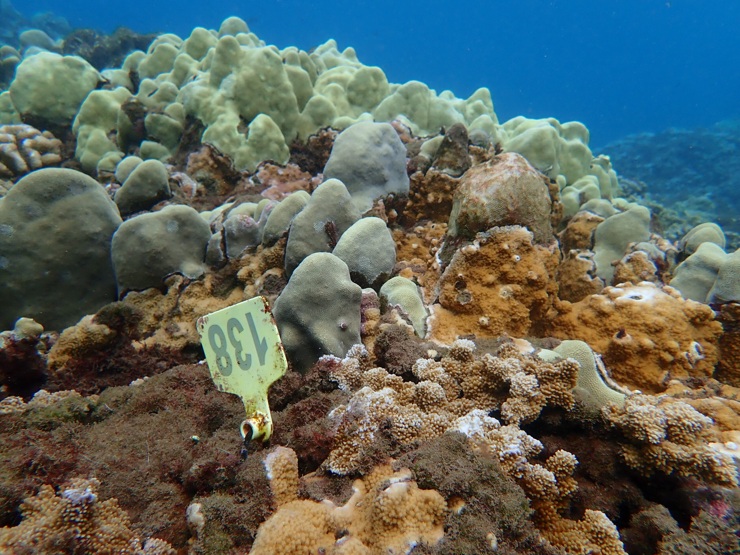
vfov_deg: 54.9
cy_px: 278
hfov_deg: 69.4
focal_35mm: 25
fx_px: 534
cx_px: 370
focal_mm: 4.5
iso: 100
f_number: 2.8
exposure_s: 1/400
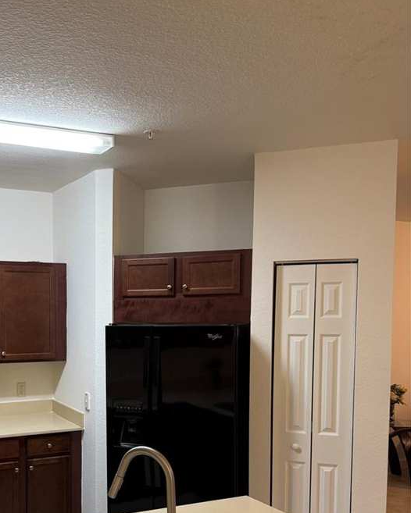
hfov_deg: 38.1
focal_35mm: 38
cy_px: 350
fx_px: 578
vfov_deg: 47.0
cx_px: 99
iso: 160
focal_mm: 6.76
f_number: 1.78
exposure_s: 1/60
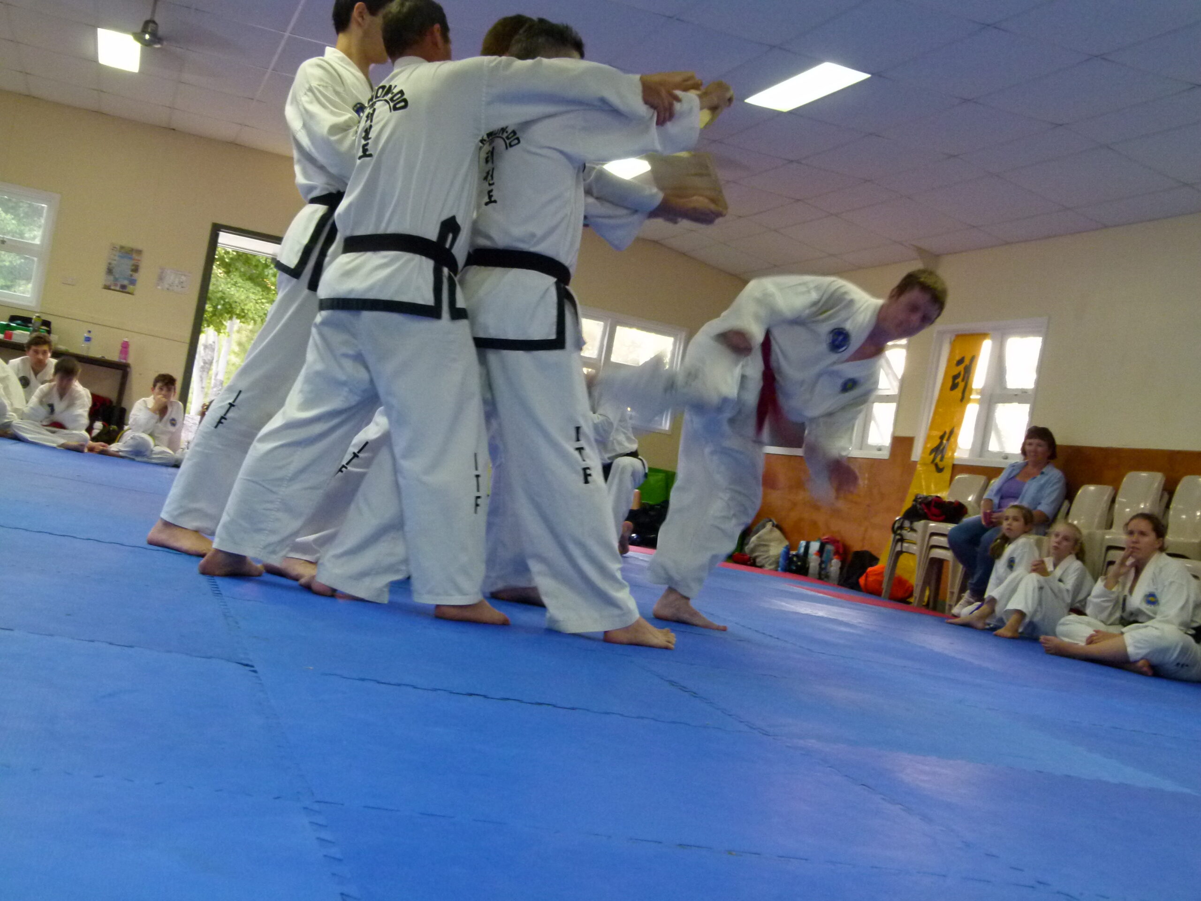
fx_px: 1561
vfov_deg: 32.2
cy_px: 450
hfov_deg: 42.1
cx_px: 600
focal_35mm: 45
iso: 400
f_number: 3.2
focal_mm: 8.1
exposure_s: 1/25
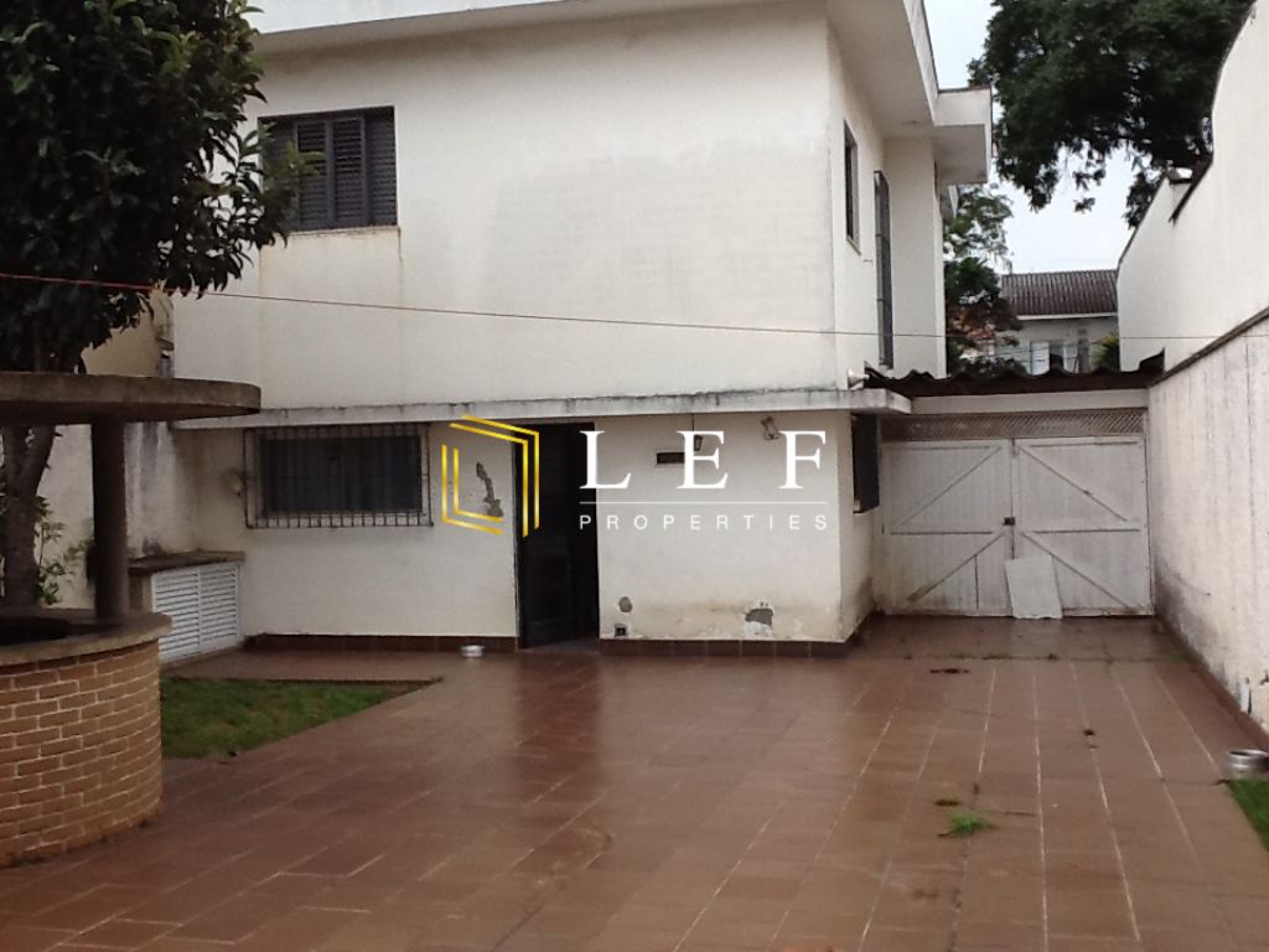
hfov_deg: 42.9
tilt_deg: -0.4
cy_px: 476
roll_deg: +0.9
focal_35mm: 44
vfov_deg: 32.9
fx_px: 1613
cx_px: 634
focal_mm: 2.03
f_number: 2.4
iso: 40
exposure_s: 1/387
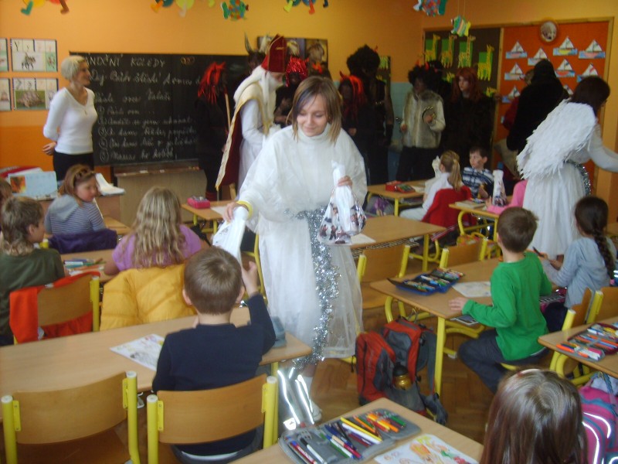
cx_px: 309
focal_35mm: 35
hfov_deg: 52.6
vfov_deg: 40.7
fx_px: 625
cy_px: 232
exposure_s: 1/45
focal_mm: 5.8
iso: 100
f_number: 2.8
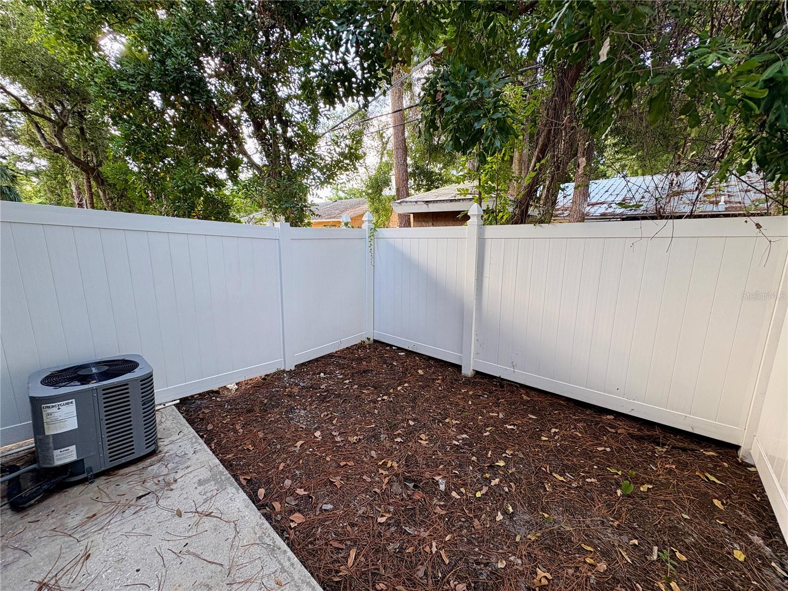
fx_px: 319
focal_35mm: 14
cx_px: 394
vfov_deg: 85.7
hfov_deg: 102.1
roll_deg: +0.5
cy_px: 296
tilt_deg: -10.8
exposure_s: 1/99
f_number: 2.2
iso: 50
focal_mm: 2.22
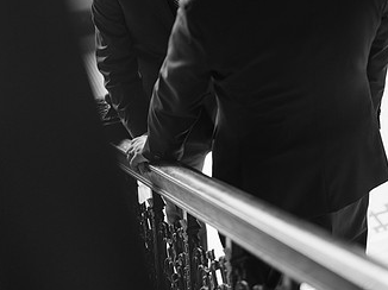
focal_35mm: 87
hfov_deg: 22.5
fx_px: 974
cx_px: 192
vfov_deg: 16.7
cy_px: 36
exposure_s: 1/125
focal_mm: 80
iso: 640
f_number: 1.7
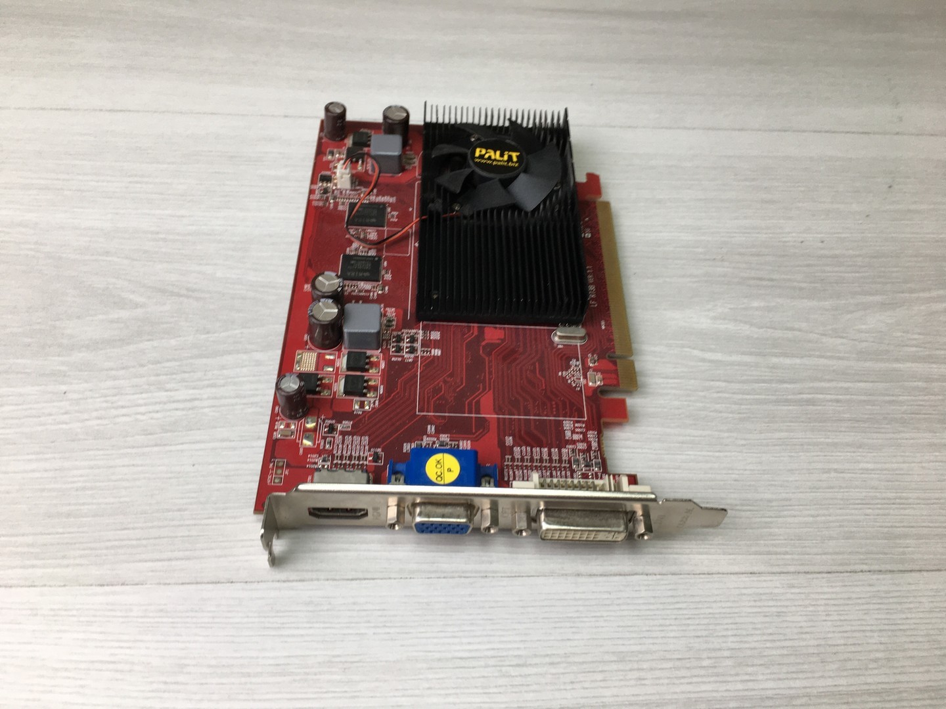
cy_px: 354
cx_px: 473
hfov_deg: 61.7
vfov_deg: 48.2
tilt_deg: -53.1
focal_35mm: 29
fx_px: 793
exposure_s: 1/100
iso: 40
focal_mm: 4.15
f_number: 2.2
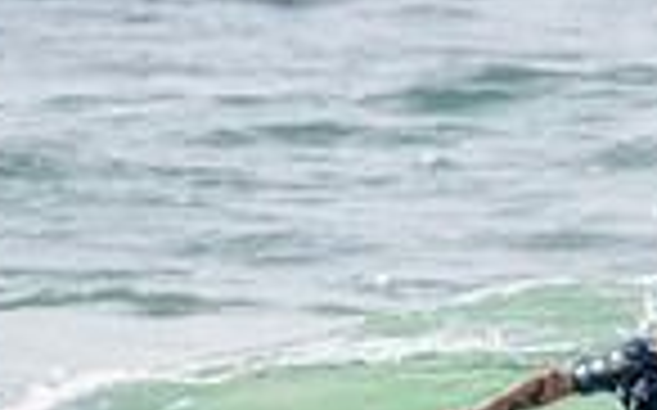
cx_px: 806
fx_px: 58076
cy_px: 678
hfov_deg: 0.6
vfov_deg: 0.4
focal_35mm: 3246
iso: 1250
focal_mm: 800
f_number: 11
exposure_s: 1/2000
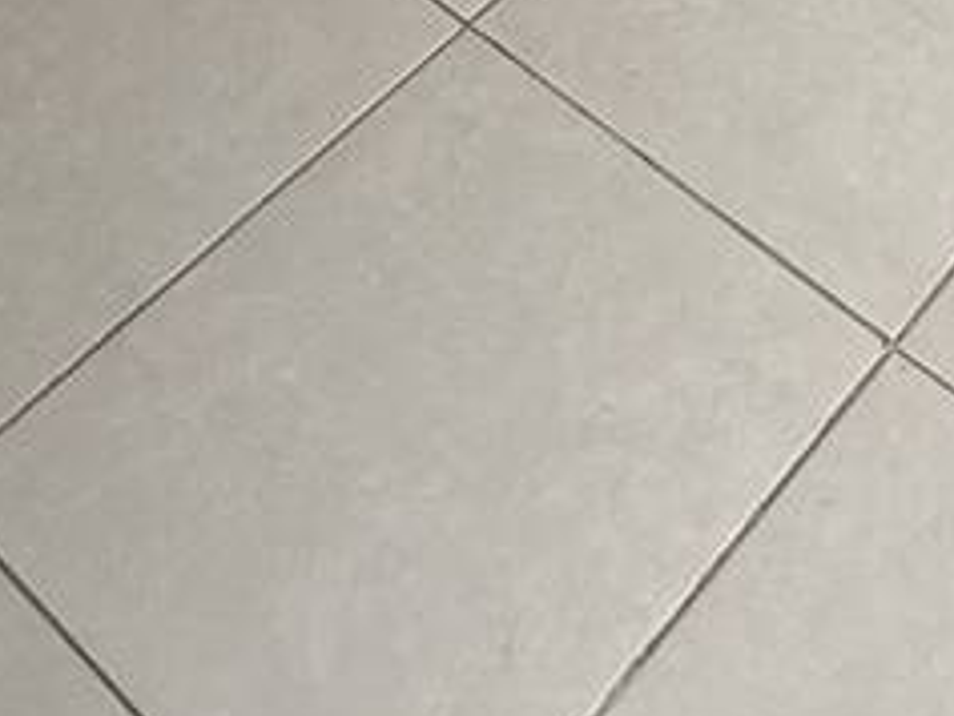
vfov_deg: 11.7
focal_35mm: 85
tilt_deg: -17.0
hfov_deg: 21.4
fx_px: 2344
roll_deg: -1.9
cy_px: -1303
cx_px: 1131
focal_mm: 2.22
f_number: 2.2
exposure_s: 1/99
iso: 64
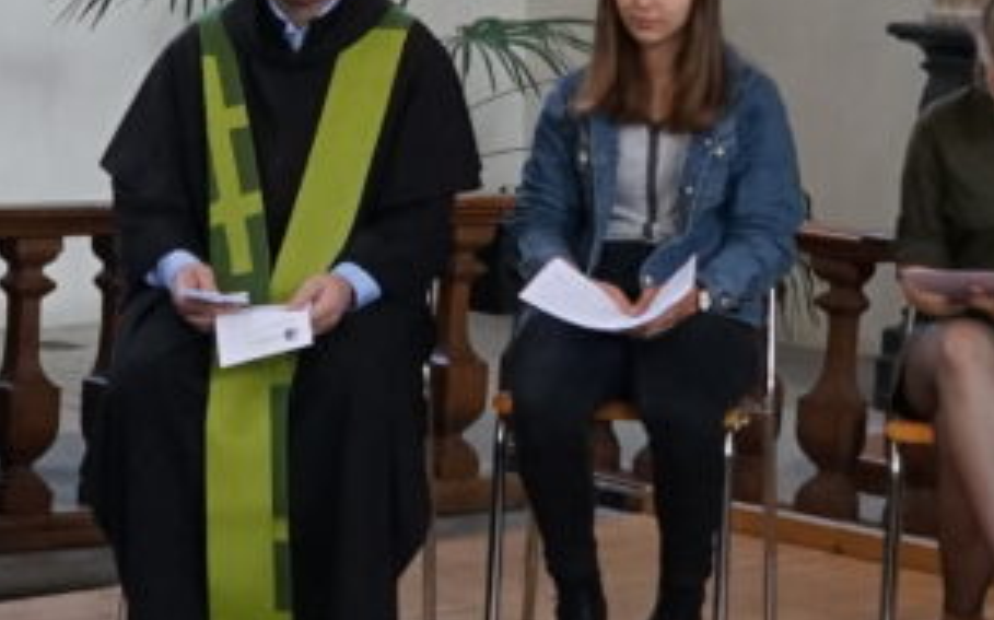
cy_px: 131
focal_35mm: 155
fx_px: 4197
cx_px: 305
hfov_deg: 13.5
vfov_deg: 8.4
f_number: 4
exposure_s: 1/160
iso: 1600
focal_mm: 24
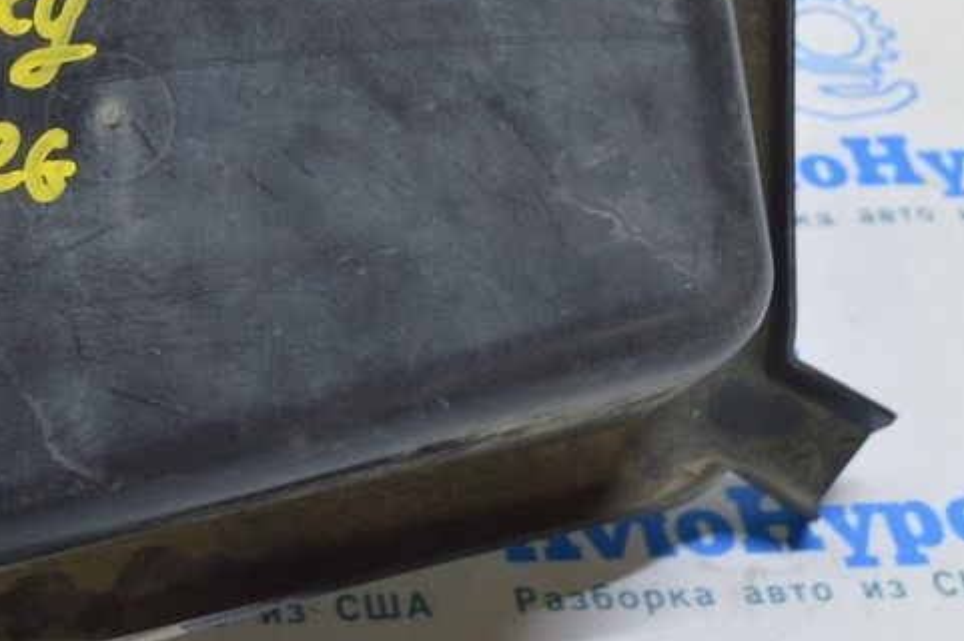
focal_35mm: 83
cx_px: 48
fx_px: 2221
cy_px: 107
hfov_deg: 23.7
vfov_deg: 16.3
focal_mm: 26
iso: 400
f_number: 5.6
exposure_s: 1/20
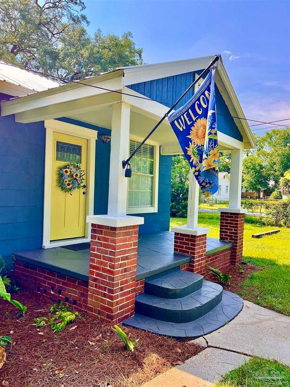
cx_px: 145
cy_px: 194
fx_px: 291
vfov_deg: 67.3
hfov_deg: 53.0
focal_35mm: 26
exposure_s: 1/833
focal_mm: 5.1
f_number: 1.6
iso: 50
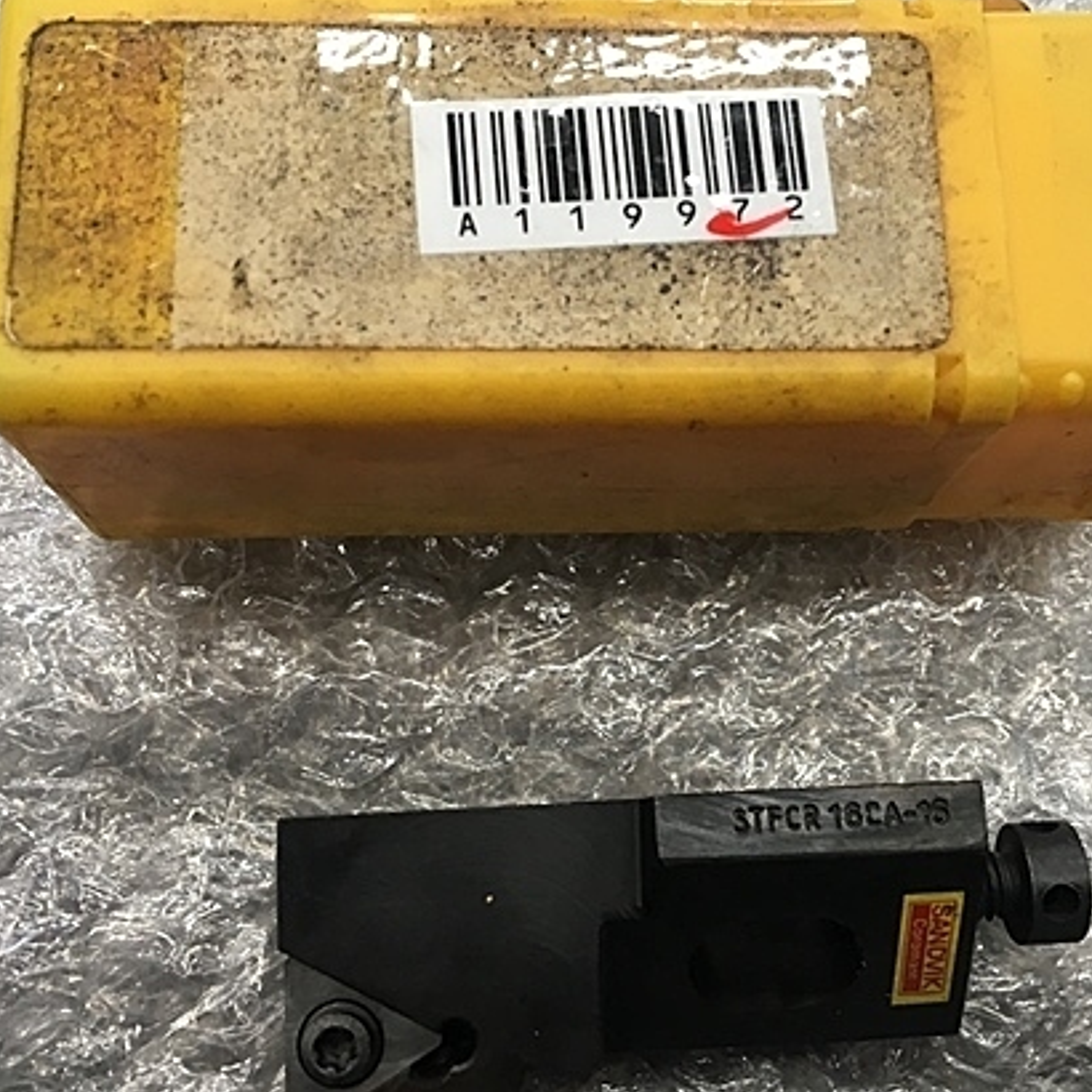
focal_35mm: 40
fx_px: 1428
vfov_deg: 41.9
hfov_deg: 41.8
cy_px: 559
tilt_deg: -73.5
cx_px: 613
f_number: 2.2
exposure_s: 1/30
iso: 64
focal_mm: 4.15
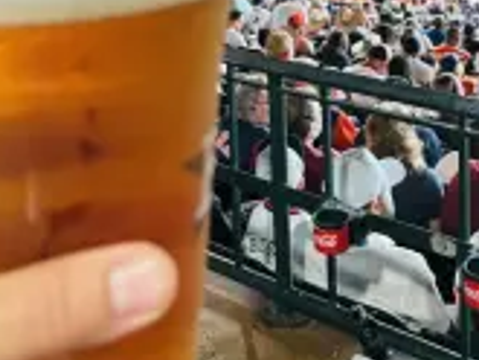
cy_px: -64
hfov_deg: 30.7
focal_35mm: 63
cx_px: 267
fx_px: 872
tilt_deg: -8.9
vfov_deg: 21.7
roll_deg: +2.9
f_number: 1.6
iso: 160
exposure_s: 1/60
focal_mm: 5.96
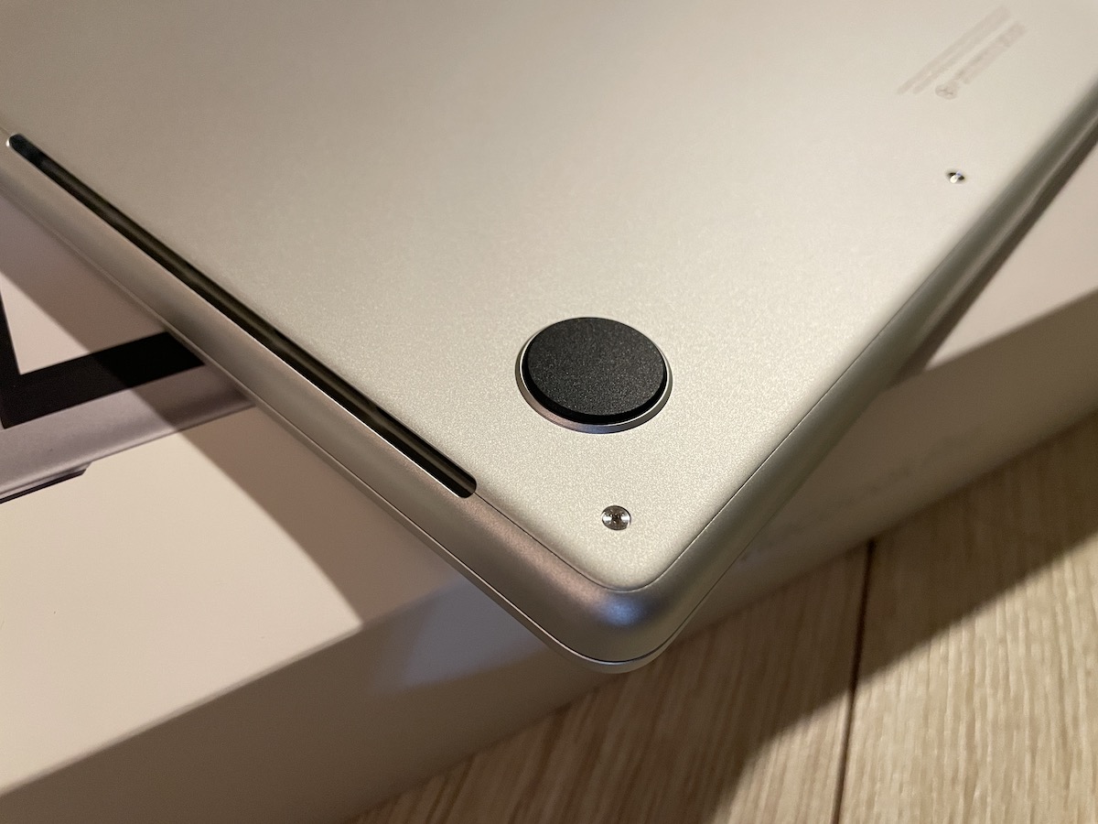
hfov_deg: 67.3
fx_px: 825
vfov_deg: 53.1
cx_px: 549
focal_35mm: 26
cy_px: 412
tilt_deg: -48.6
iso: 400
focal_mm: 4.2
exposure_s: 1/60
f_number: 1.6
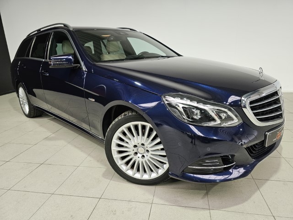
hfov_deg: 73.9
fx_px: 195
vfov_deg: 58.9
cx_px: 146
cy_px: 110
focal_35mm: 23
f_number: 1.7
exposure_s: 1/180
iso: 160
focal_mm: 6.3
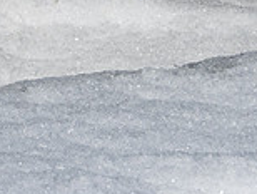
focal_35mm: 2970
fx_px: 22085
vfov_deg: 0.5
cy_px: -65
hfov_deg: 0.7
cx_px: -262
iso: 800
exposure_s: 1/800
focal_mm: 280
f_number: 14
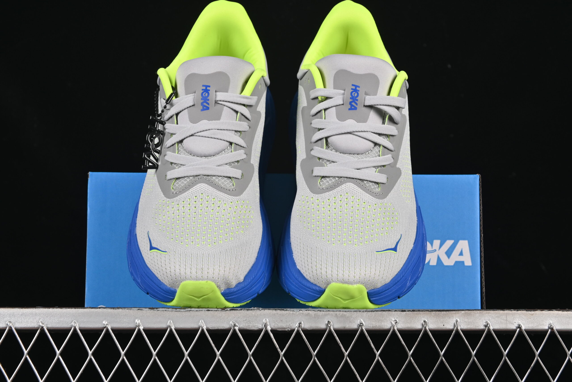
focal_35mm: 75
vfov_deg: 18.2
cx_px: 286
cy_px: 191
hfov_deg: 27.0
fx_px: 1192
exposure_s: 1/80
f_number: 8
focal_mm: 50
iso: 160
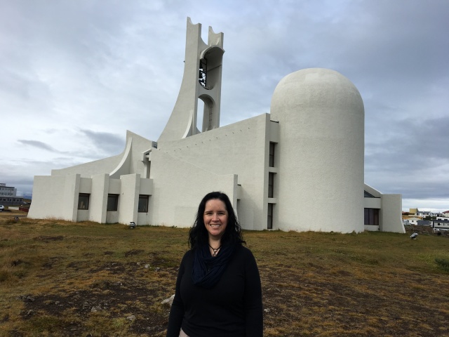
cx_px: 224
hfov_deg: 61.7
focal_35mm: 29
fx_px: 376
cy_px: 168
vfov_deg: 48.2
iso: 25
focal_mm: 4.15
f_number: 2.2
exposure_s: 1/1374
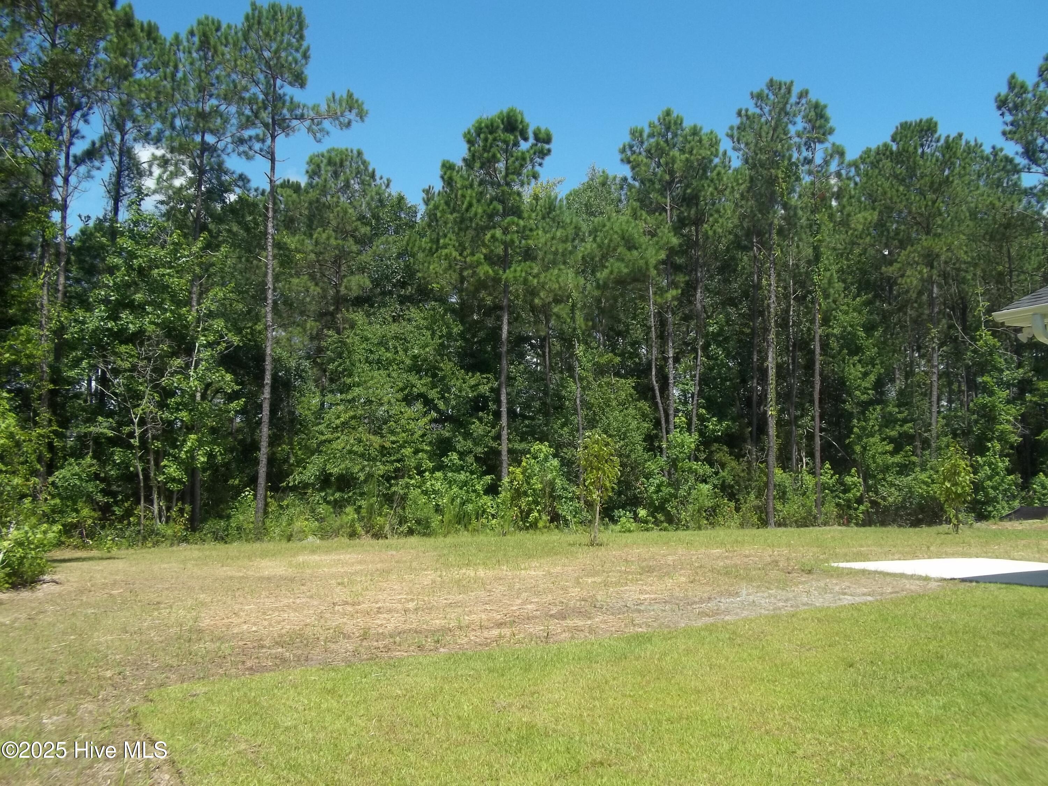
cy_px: 393
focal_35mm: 32
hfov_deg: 56.8
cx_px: 524
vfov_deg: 44.2
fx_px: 969
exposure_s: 1/125
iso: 64
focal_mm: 5.7
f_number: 8.8
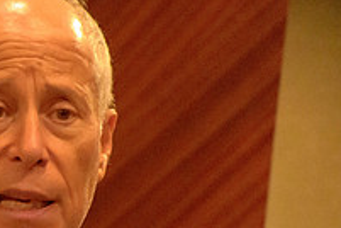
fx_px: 9453
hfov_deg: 2.1
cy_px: 203
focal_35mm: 998
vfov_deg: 1.4
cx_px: -115
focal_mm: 230
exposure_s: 1/200
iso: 12800
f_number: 5.6
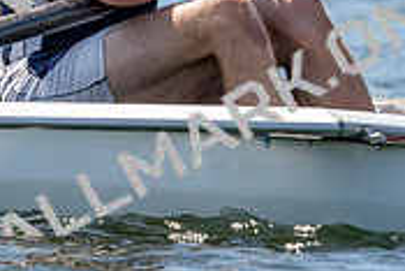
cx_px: -257
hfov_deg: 1.6
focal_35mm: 1303
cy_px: -161
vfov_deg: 1.1
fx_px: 14671
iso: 400
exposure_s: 1/2000
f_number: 6.3
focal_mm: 394
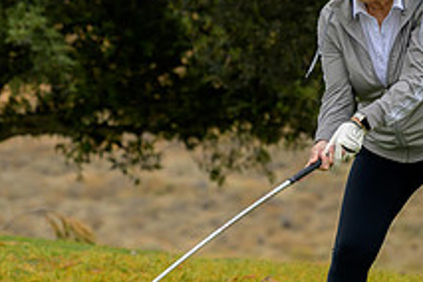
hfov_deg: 7.3
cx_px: 66
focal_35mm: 280
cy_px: 102
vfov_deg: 4.9
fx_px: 3290
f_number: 4
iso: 800
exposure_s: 1/2500
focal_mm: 103
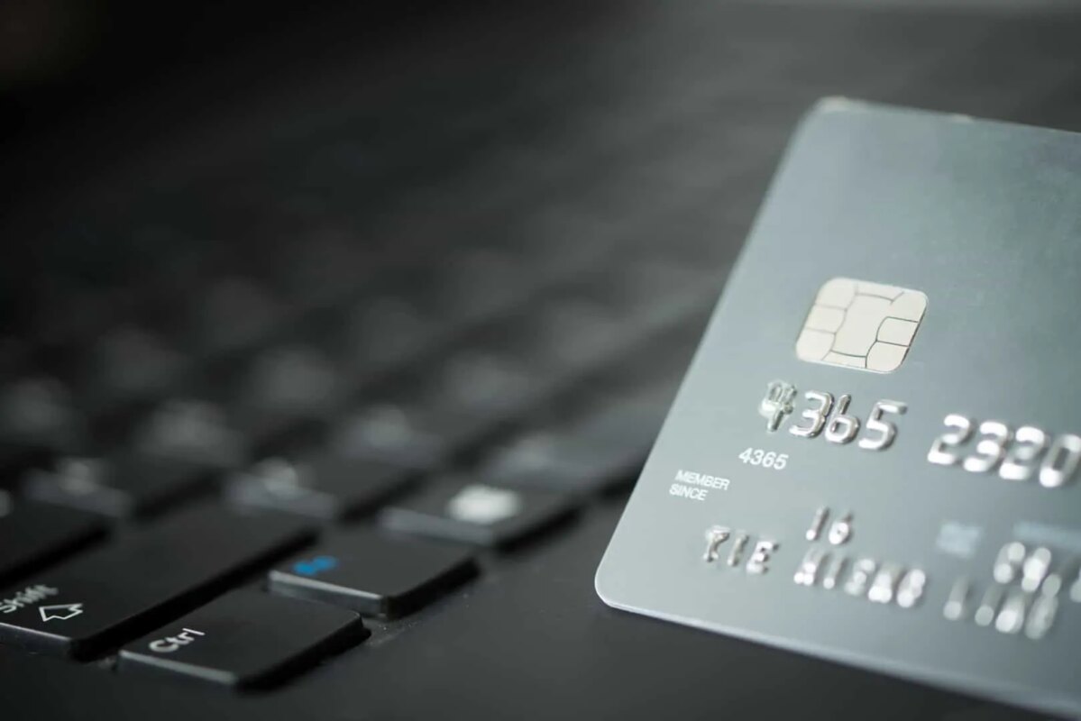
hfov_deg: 22.6
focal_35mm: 90
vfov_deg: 15.2
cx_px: 540
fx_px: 2703
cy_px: 360
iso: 100
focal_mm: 90
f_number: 4
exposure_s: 1/6
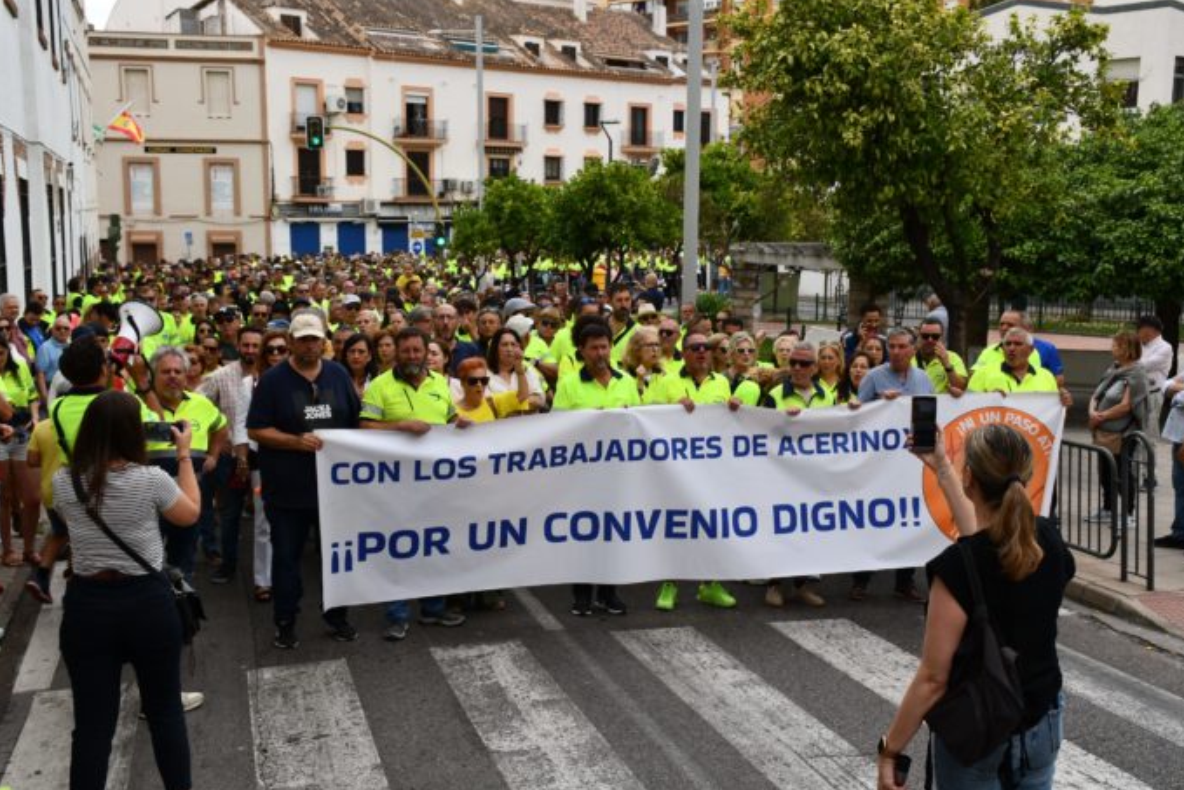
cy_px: 391
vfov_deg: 32.6
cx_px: 603
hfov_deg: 47.4
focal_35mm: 41
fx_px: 1349
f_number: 8
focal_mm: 27
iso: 110
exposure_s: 1/250
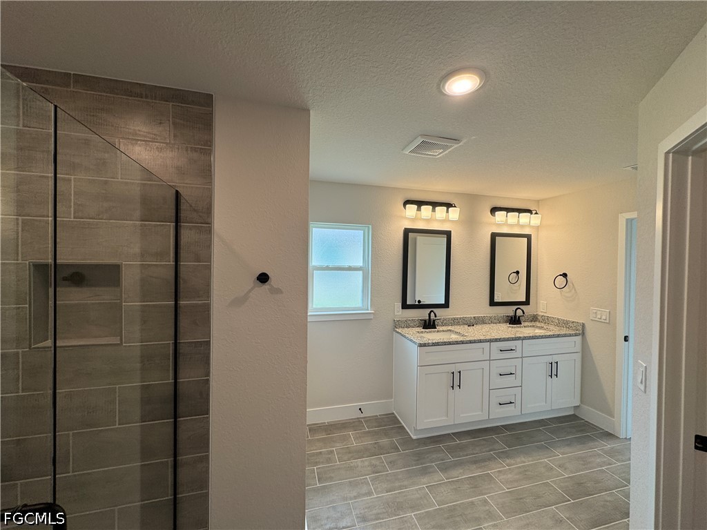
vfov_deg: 85.7
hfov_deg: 102.1
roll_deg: -1.1
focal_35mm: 14
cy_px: 265
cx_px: 354
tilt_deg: -1.1
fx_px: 286
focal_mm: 2.22
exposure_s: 1/120
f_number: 2.2
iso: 50
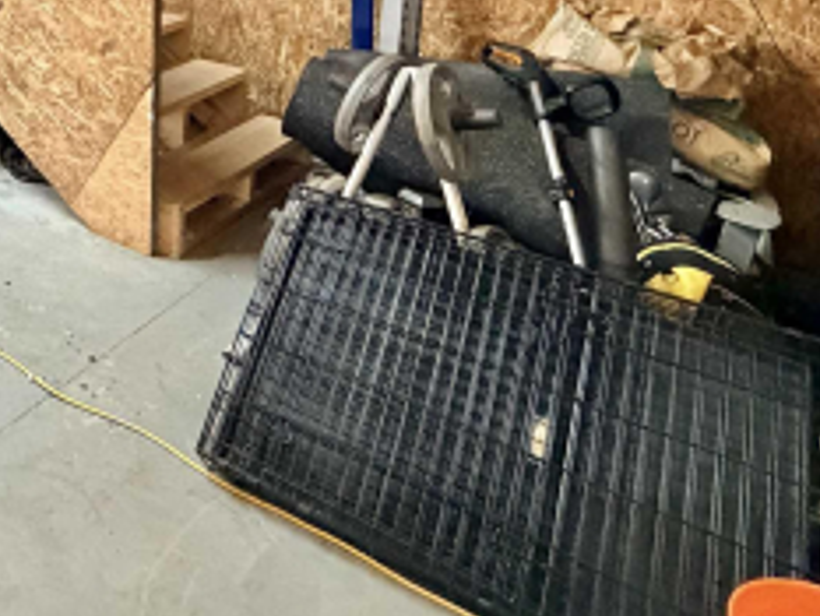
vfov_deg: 29.1
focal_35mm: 40
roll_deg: -0.4
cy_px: -187
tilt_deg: -2.4
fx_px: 948
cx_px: -30
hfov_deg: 40.1
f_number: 2.2
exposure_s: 1/60
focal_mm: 2.22
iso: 800
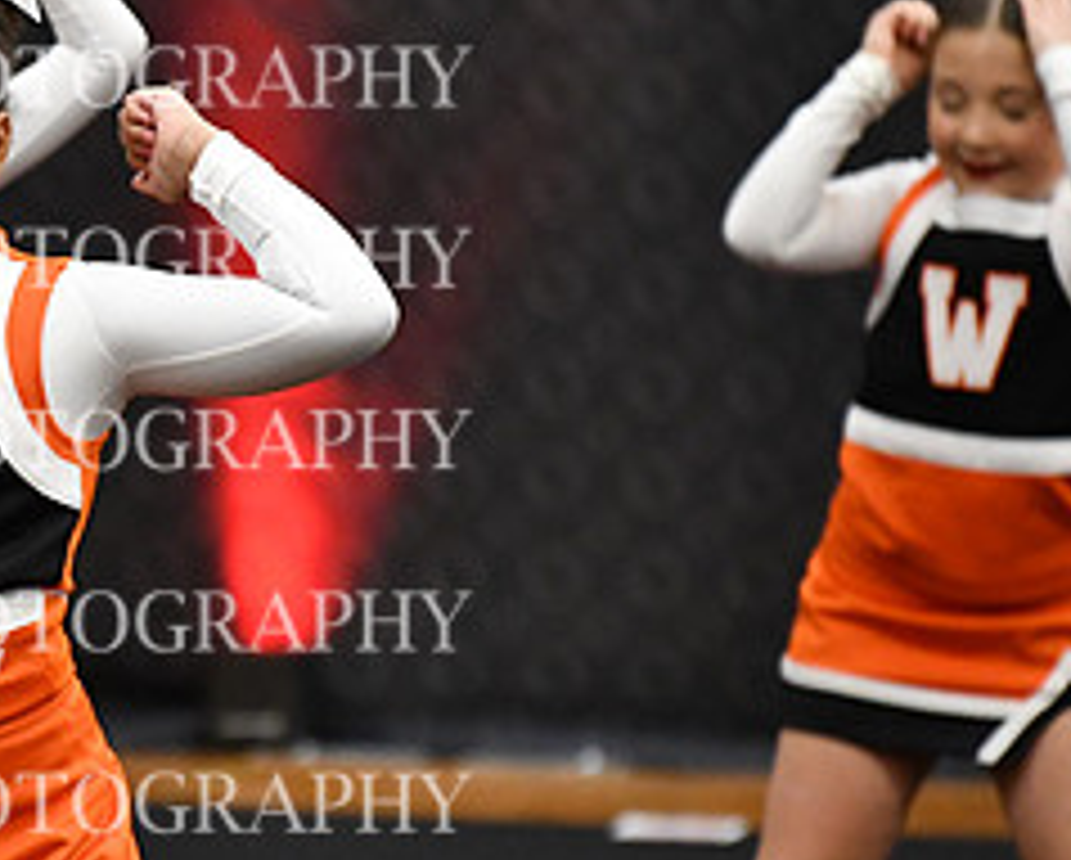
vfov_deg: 2.3
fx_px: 21739
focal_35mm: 685
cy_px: 349
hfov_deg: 2.8
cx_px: -180
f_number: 2.8
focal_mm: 200
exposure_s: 1/800
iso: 5000
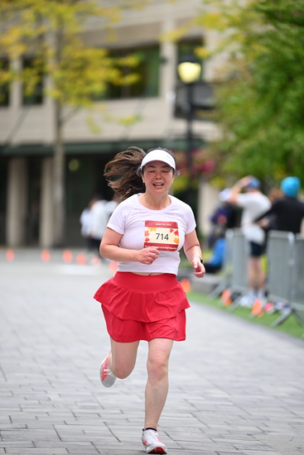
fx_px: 2532
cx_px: 152
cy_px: 228
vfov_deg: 10.3
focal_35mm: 200
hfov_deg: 6.9
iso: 640
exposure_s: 1/2000
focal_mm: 200
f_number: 2.8
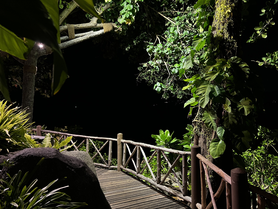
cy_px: 104
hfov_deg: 67.3
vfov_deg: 53.1
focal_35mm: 26
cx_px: 139
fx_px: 209
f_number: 1.5
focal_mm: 5.7
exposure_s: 1/25
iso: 500
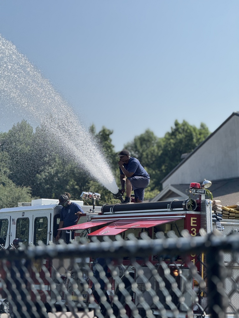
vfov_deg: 16.4
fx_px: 1105
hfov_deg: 12.3
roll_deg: +2.6
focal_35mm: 120
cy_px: 159
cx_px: 120
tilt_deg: +3.6
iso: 50
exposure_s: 1/1167
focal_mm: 15.66
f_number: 2.8
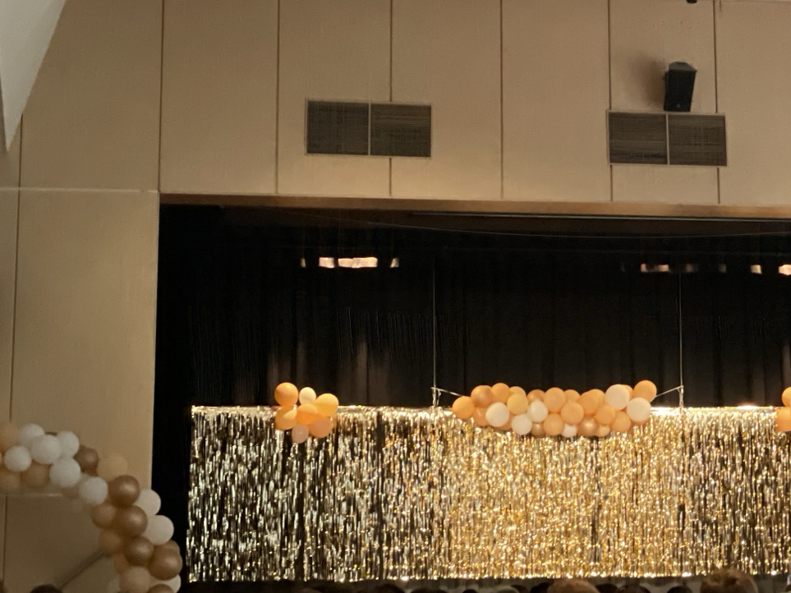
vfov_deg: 13.6
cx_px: 638
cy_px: 129
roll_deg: +0.8
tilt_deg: +11.6
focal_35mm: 108
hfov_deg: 18.0
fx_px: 2468
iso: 800
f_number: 2
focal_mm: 6
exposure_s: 1/33
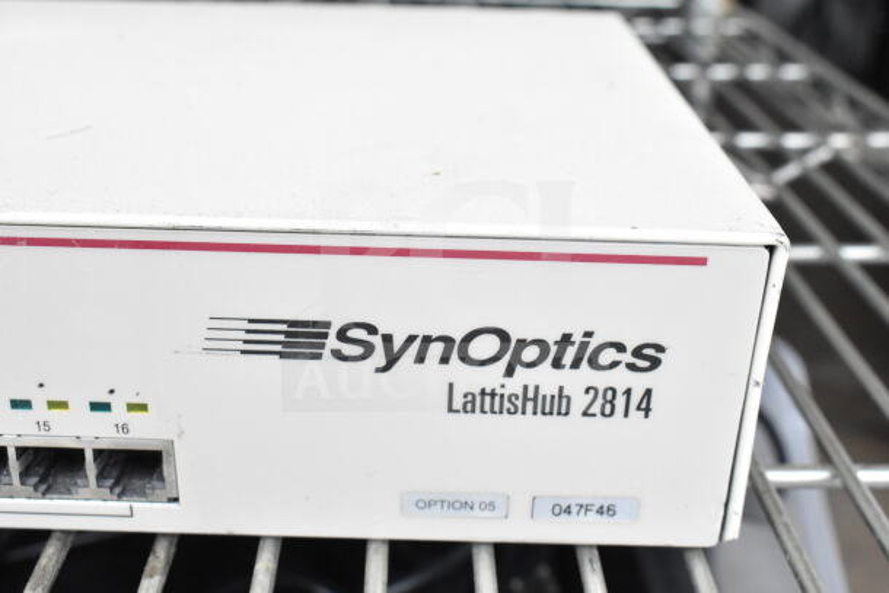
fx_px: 1037
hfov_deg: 46.4
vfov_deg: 31.9
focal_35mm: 42
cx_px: 444
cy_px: 296
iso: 1600
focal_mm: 28
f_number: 8
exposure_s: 1/250
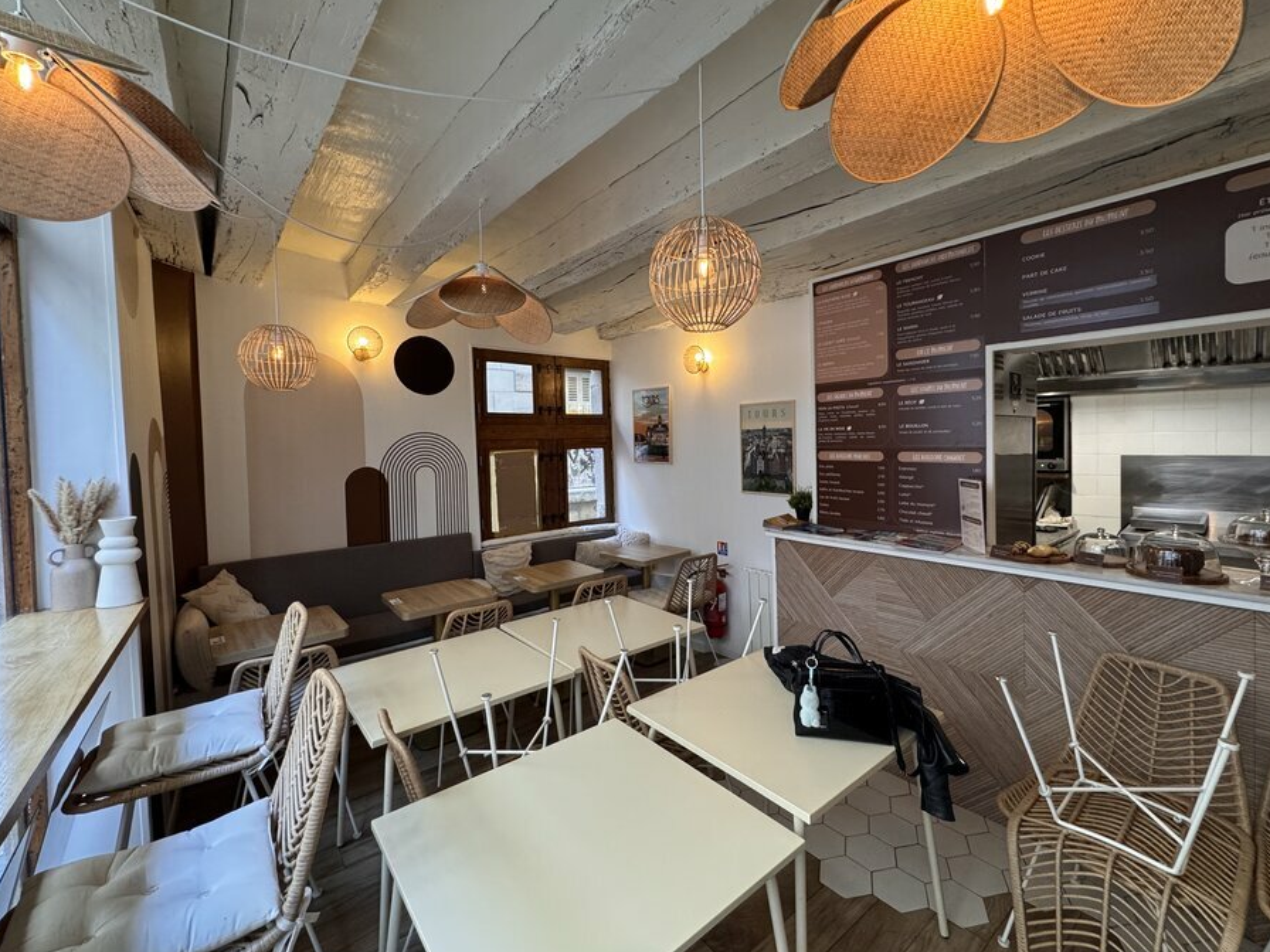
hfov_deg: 98.2
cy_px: 456
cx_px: 649
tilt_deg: -1.6
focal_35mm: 15
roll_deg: +1.1
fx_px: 550
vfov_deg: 81.7
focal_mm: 2.22
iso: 250
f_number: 2.2
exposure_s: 1/100
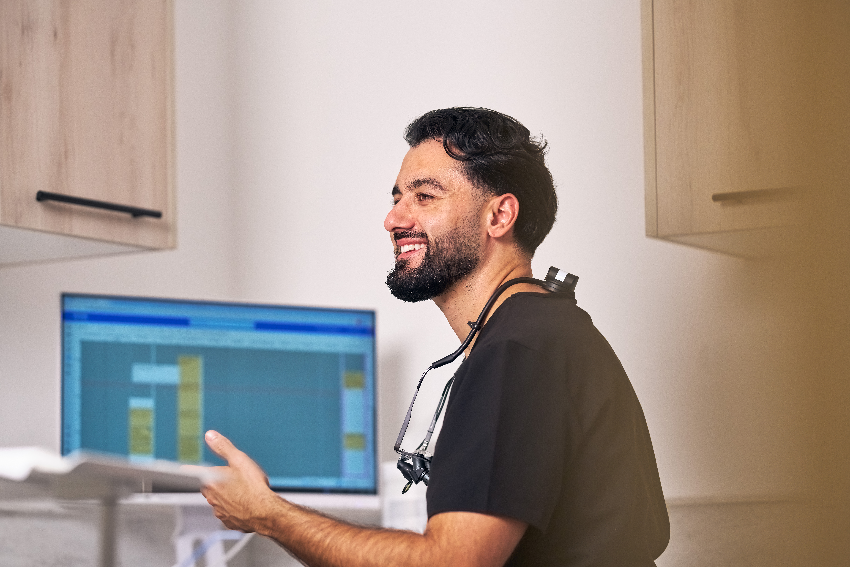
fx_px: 3187
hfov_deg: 15.2
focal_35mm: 135
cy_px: 284
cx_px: 425
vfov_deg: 10.2
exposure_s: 1/1000
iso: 800
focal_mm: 135
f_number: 2.5
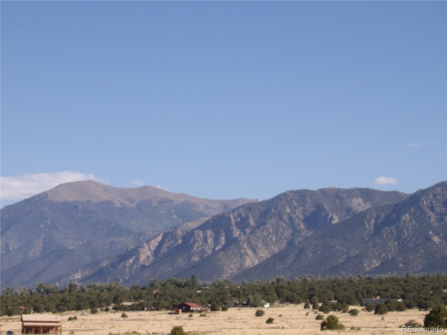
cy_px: 168
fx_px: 1433
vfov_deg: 13.3
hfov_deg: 17.7
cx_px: 224
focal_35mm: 111
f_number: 4.8
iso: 100
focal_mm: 19.9
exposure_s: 1/457
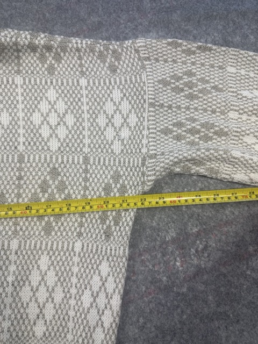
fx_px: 239
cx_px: 129
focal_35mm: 24
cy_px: 172
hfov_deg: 56.8
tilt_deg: -56.5
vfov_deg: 71.6
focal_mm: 6.76
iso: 64
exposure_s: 1/160
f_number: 1.78
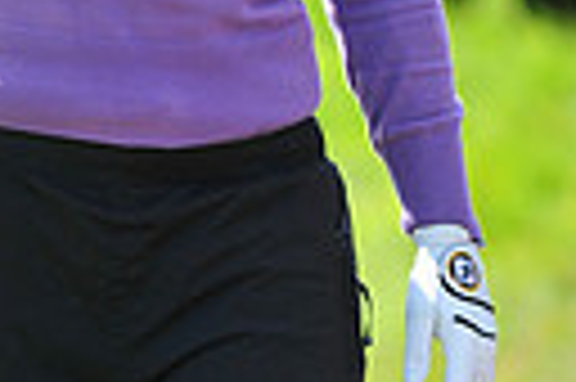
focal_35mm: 1356
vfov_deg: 1.0
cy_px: -418
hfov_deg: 1.5
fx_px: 21668
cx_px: 72
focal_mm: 300
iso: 400
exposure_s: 1/1600
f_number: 5.6
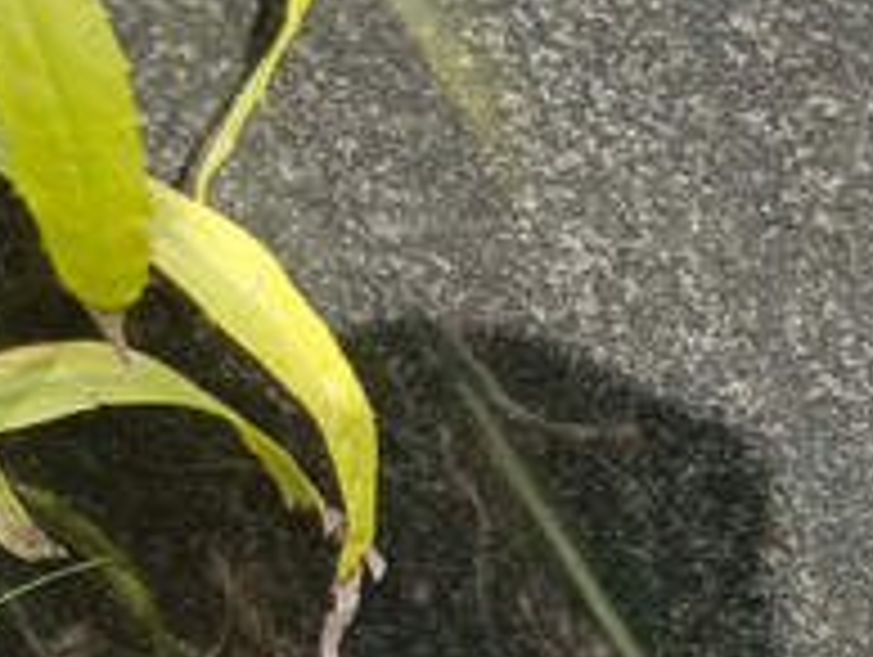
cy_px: 1084
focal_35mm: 103
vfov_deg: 13.3
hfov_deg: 15.5
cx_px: 1696
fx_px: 2601
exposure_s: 1/191
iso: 110
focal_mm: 4.76
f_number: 1.69
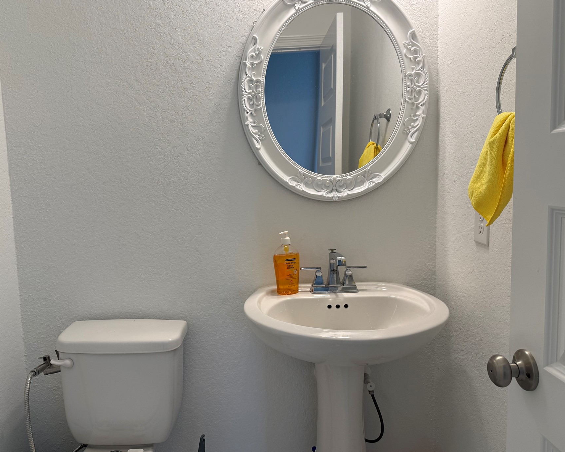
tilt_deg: -5.9
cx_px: 251
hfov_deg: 62.0
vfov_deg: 51.5
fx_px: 468
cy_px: 222
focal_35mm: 28
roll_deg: +1.9
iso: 80
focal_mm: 6.76
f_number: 1.78
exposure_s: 1/120
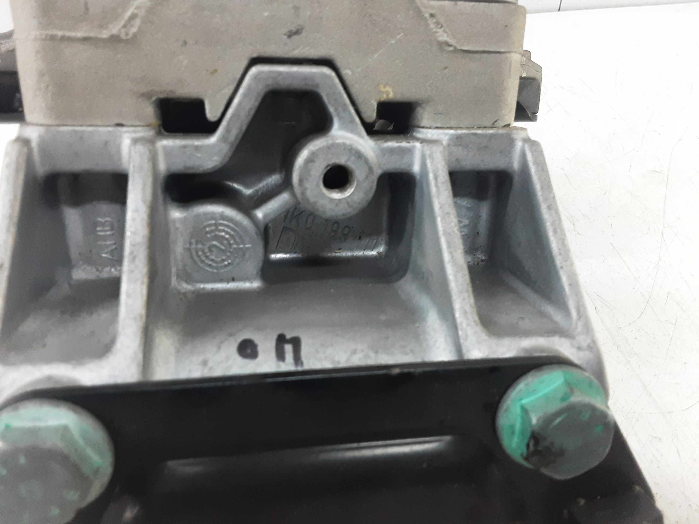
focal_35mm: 27
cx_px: 350
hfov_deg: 65.3
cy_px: 262
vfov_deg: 51.4
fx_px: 545
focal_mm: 2.91
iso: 160
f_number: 1.9
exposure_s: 1/33
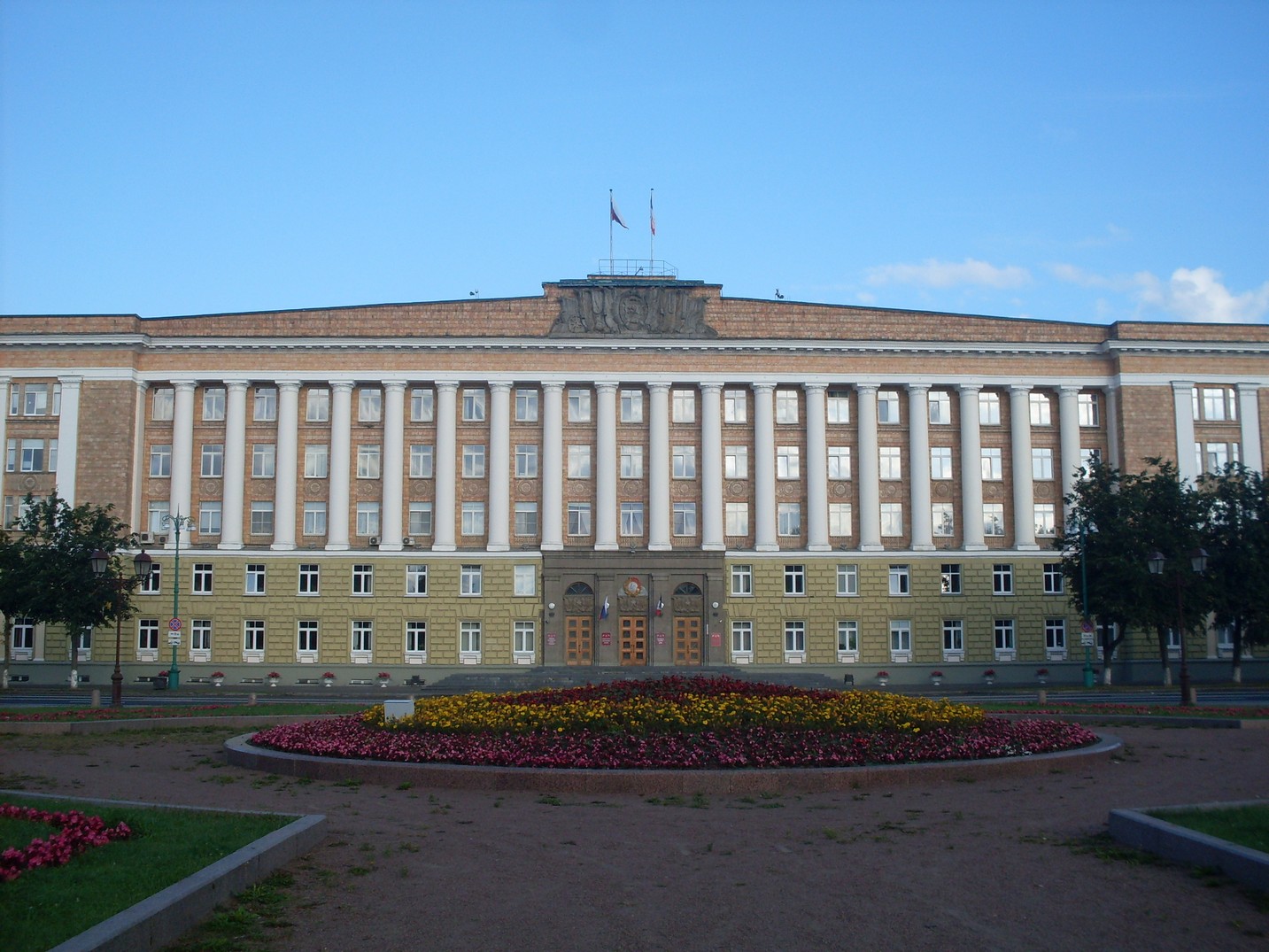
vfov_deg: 37.7
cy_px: 476
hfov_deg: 49.0
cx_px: 634
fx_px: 1393
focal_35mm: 38
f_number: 8.4
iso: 80
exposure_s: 1/125
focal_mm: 6.3
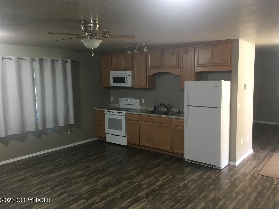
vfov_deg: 46.8
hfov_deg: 60.0
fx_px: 242
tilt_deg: -6.7
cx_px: 140
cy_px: 102
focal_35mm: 30
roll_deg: +0.4
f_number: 2.2
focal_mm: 4.15
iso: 100
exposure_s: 1/30
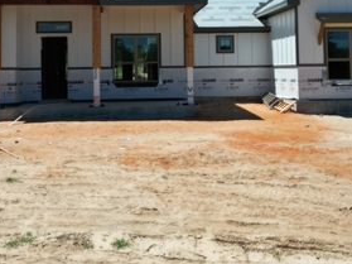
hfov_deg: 34.9
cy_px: 43
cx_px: 158
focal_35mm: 55
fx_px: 559
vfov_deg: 25.9
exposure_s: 1/3200
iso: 110
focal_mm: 6.72
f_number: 1.7
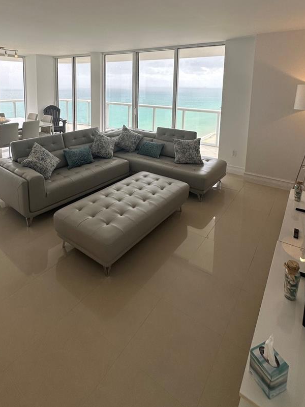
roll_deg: -2.6
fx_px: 247
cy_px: 117
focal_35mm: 21
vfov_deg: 74.9
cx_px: 133
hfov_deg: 63.2
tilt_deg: -6.3
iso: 40
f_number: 2.2
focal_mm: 2.22
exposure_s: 1/241
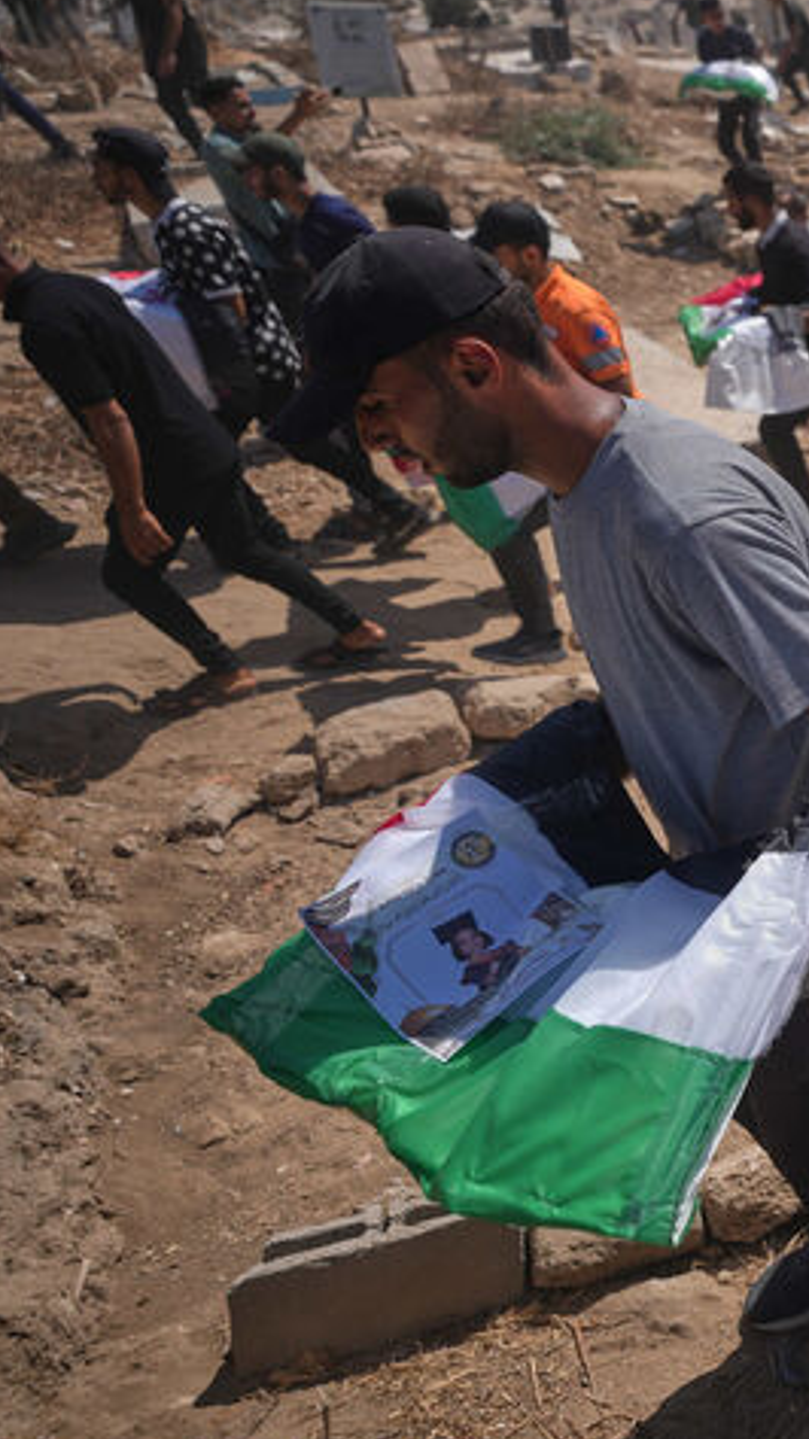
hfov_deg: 24.1
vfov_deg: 58.4
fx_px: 1259
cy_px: 507
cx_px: 1332
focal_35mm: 33
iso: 80
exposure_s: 1/2500
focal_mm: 16
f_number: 2.8
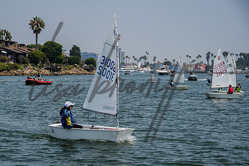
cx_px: 82
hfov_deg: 21.6
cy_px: 105
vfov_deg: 14.6
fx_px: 650
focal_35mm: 94
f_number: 6
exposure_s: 1/2000
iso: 320
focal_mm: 70
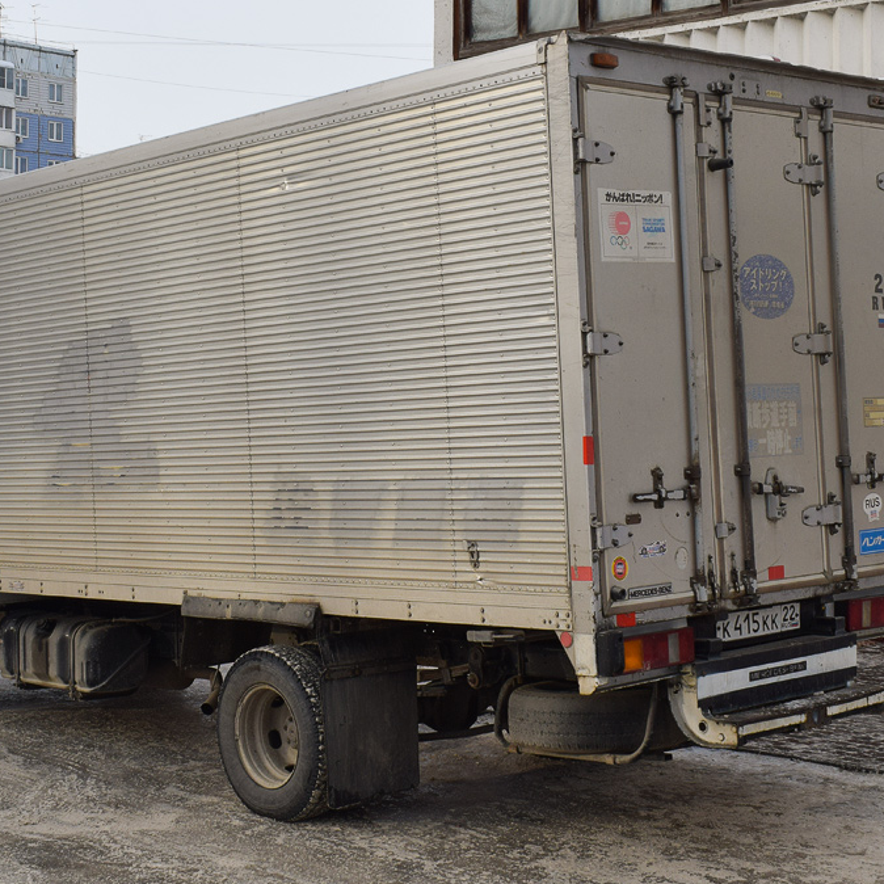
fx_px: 1640
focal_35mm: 57
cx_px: 350
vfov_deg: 30.1
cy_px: 376
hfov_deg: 30.1
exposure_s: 1/320
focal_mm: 25
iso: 200
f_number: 9
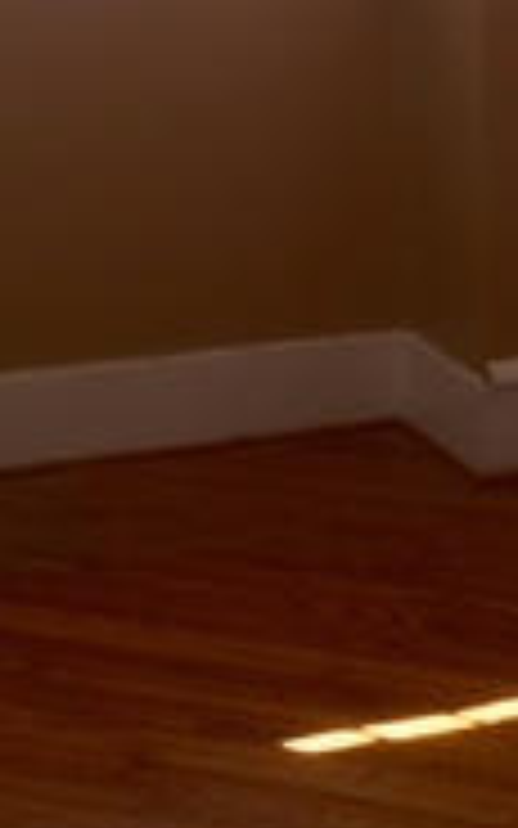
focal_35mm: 107
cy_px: -112
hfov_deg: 12.1
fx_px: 2417
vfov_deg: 18.6
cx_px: 464
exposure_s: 1/40
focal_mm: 4.15
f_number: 2.2
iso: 25
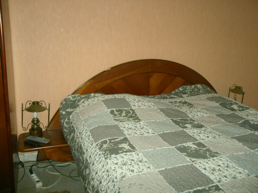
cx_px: 129
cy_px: 96
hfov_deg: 42.1
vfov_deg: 32.2
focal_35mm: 45
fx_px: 335
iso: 200
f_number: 3.5
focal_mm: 6.3
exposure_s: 1/45
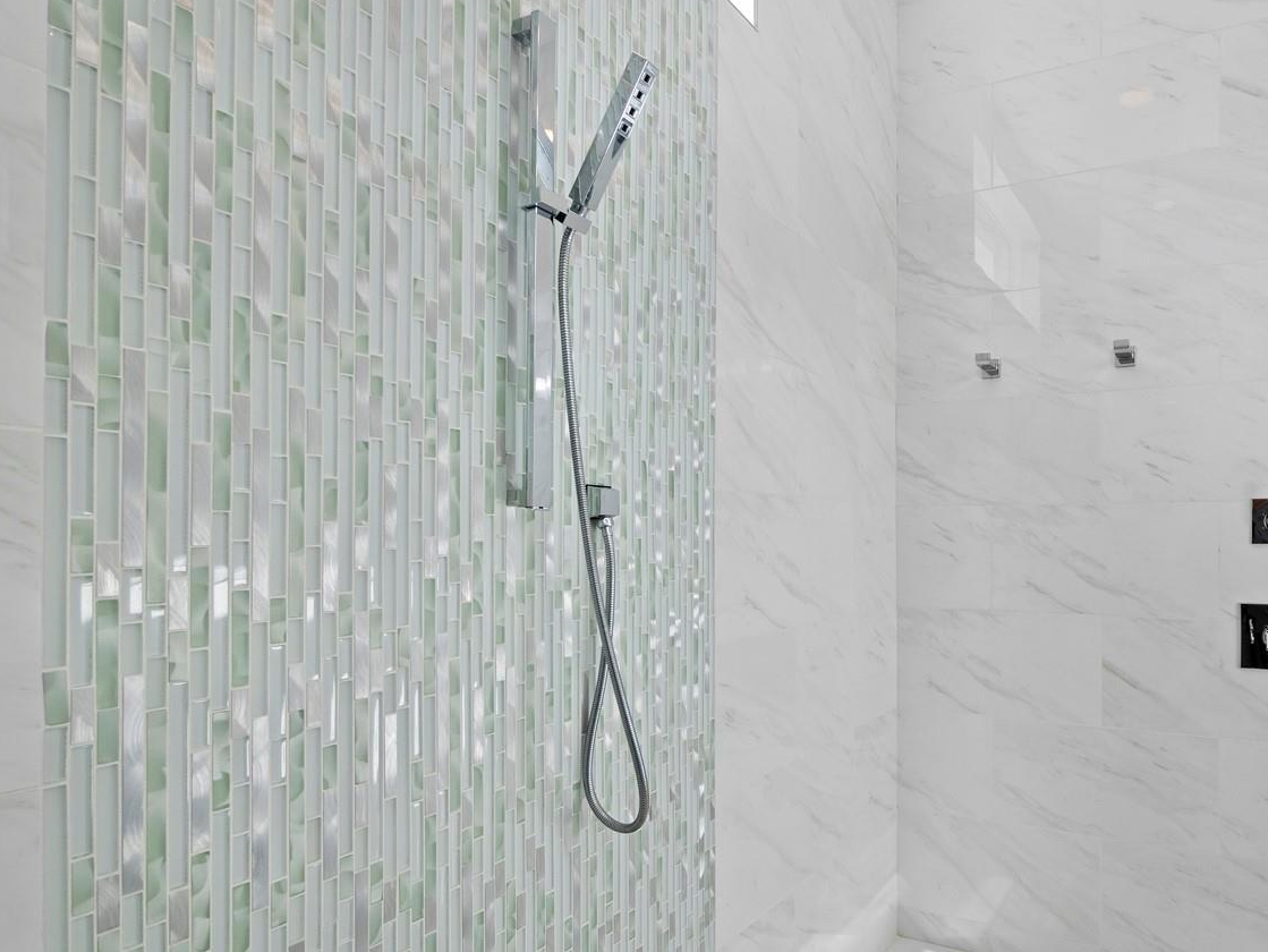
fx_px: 733
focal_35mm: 20
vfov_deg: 65.9
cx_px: 895
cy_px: 518
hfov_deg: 77.7
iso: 400
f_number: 7.1
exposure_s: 1/40
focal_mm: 7
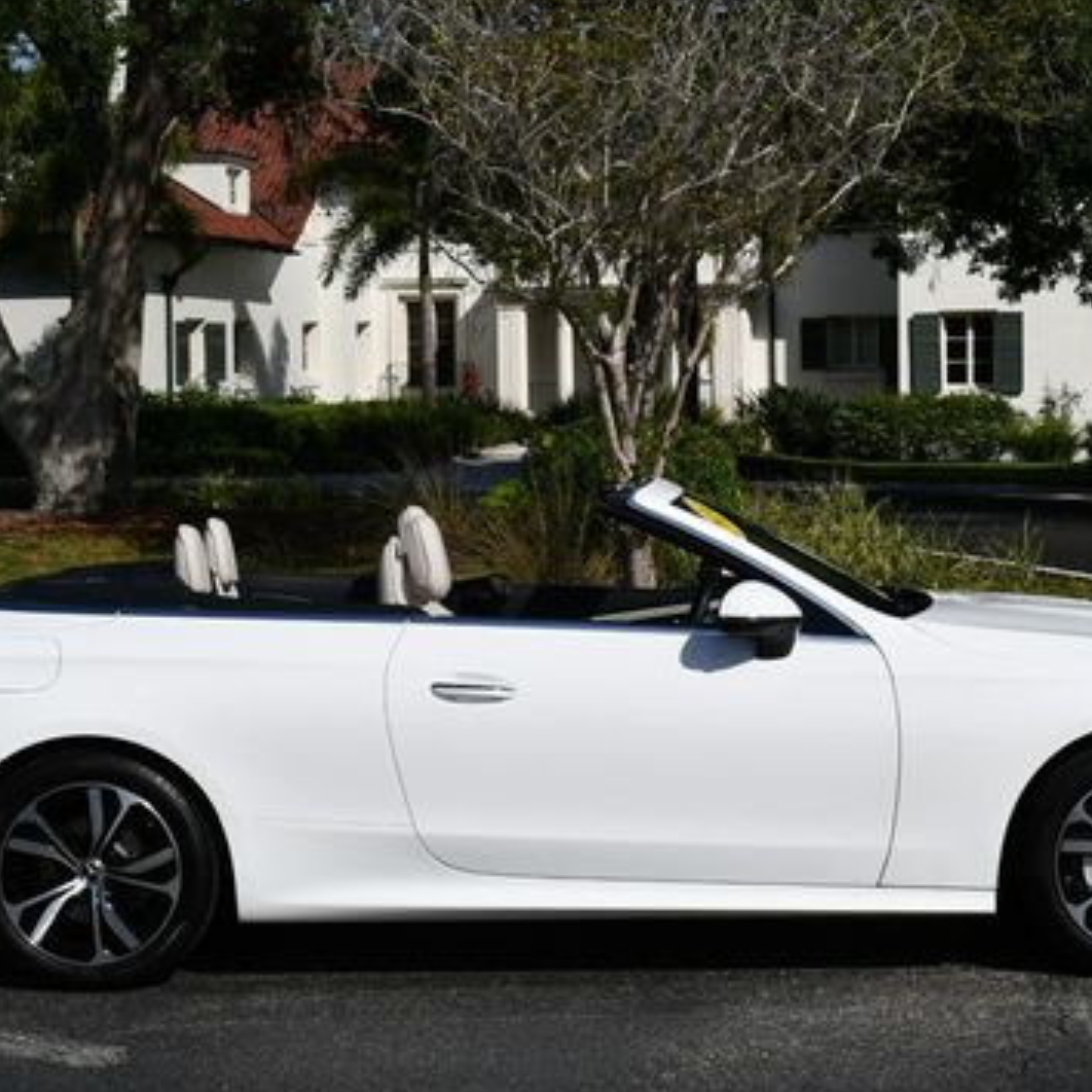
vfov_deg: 21.7
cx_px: 629
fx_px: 2855
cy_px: 524
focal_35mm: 80
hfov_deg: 21.6
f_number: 10
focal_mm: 26
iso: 100
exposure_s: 1/400
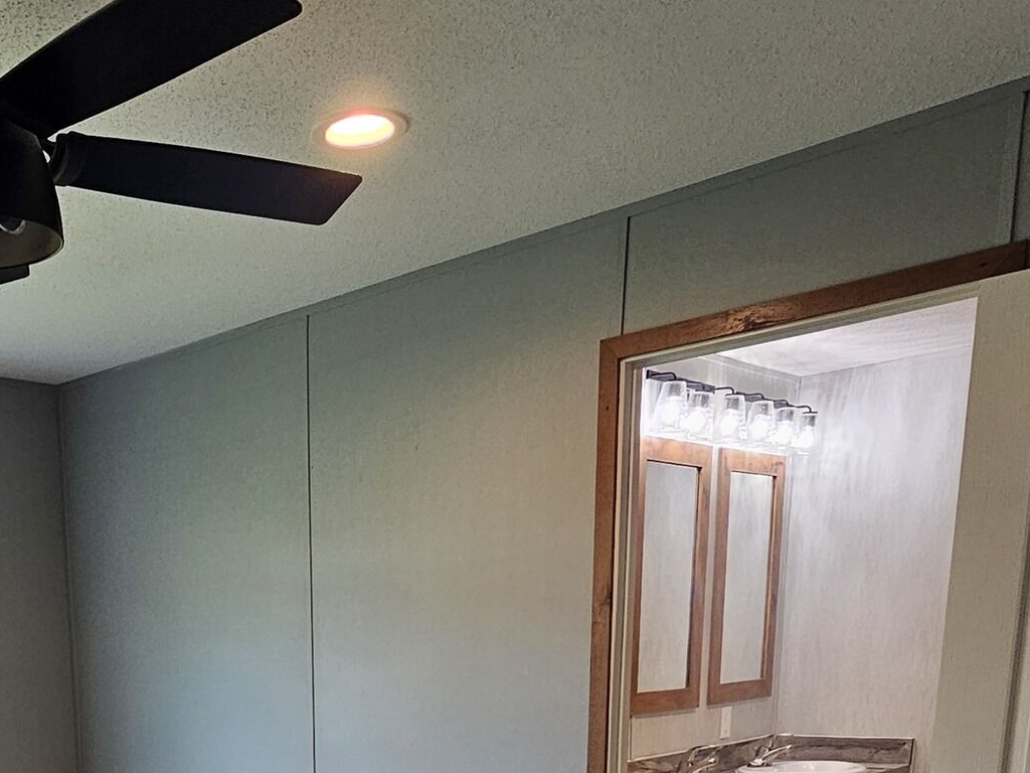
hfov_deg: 44.6
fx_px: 1160
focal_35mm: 39
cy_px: 942
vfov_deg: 30.8
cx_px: 151
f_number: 2.2
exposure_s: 1/60
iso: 80
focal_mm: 2.2
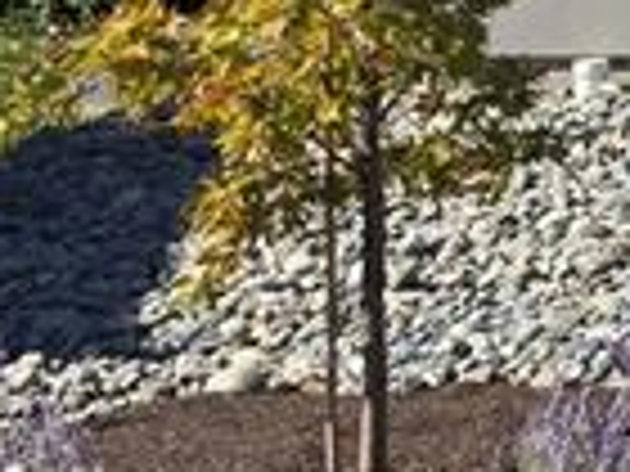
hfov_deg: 9.3
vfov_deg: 8.7
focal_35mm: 168
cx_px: 1904
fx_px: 3058
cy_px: -153
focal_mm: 6.3
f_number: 1.7
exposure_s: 1/801
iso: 12
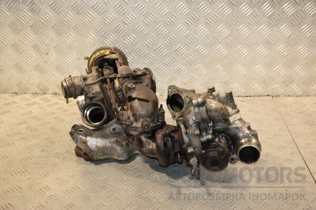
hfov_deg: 37.9
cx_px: 158
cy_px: 105
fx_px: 461
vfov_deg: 25.8
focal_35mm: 52
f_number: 5
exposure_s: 1/200
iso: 800
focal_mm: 35
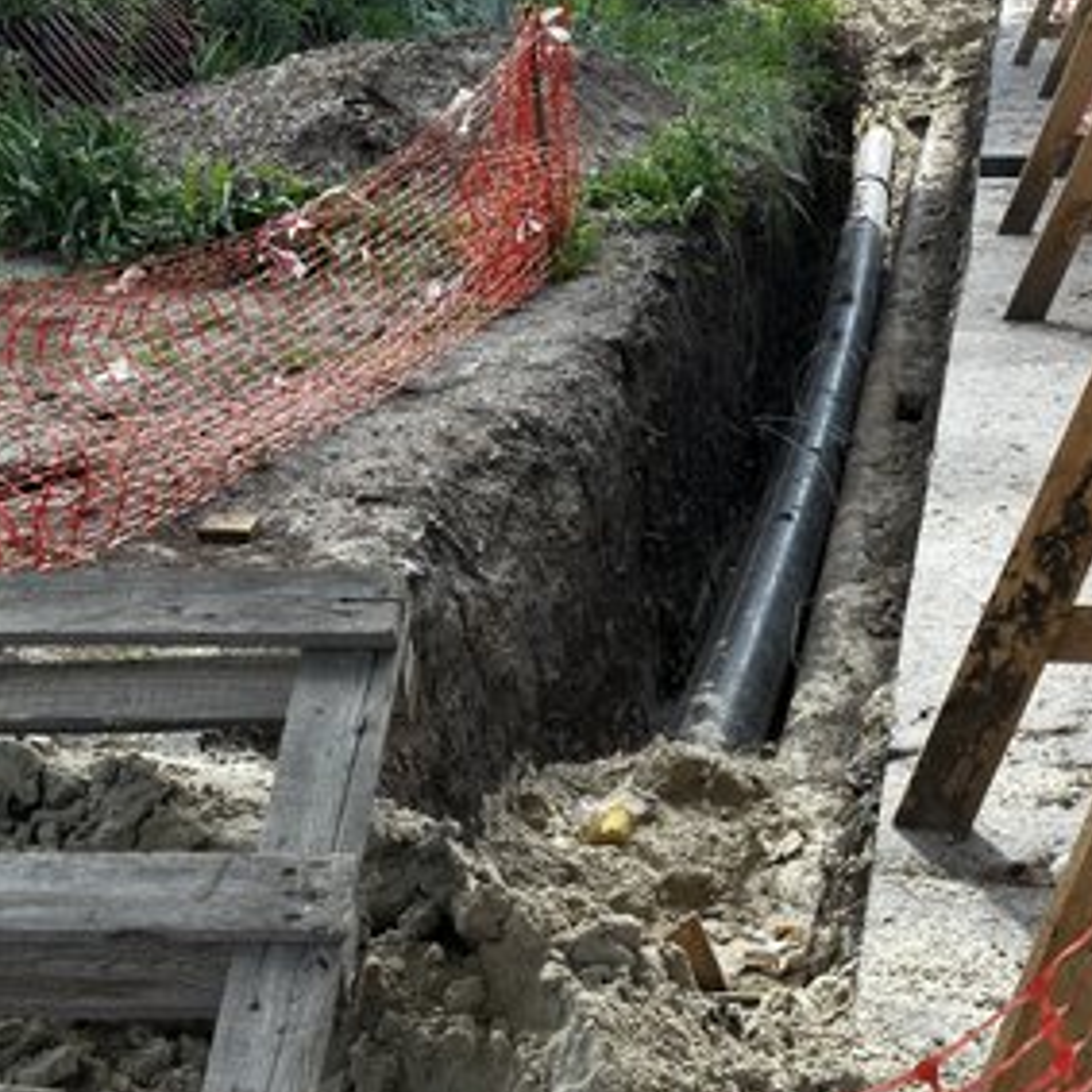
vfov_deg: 28.6
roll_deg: -0.4
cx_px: 641
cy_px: 560
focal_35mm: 60
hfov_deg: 28.6
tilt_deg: -19.4
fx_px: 2141
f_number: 1.78
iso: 64
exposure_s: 1/810
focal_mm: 6.86
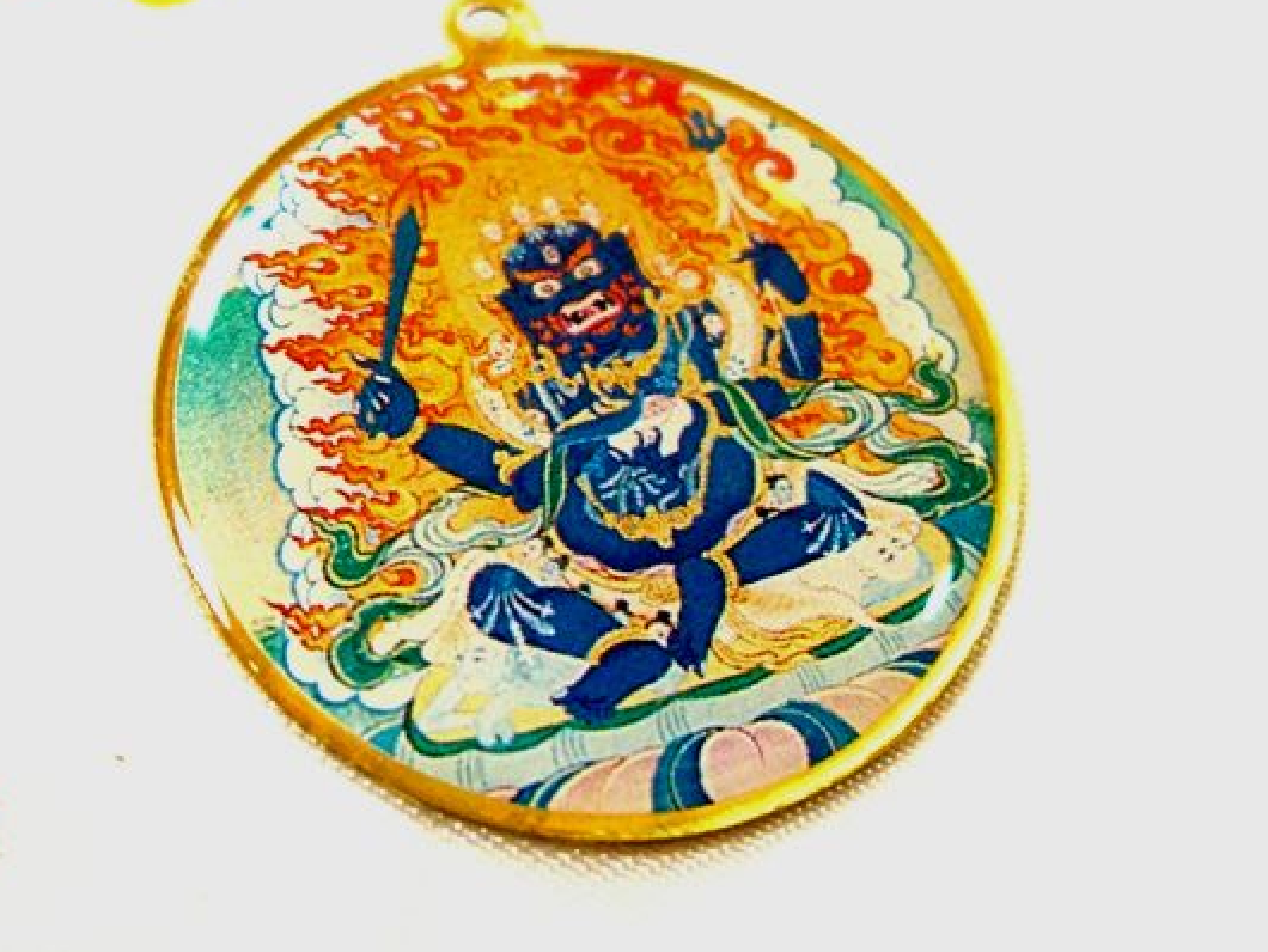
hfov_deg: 43.8
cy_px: 431
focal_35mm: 43
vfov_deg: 33.6
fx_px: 1576
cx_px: 581
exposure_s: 1/60
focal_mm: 7.9
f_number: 2.8
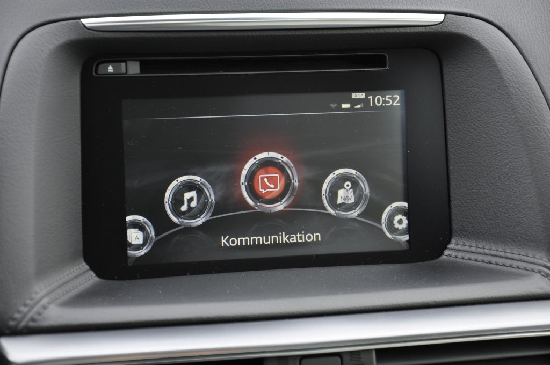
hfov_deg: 17.1
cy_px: 182
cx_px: 275
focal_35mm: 120
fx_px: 1831
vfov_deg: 11.4
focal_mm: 80
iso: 400
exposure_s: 1/60
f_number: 5.3
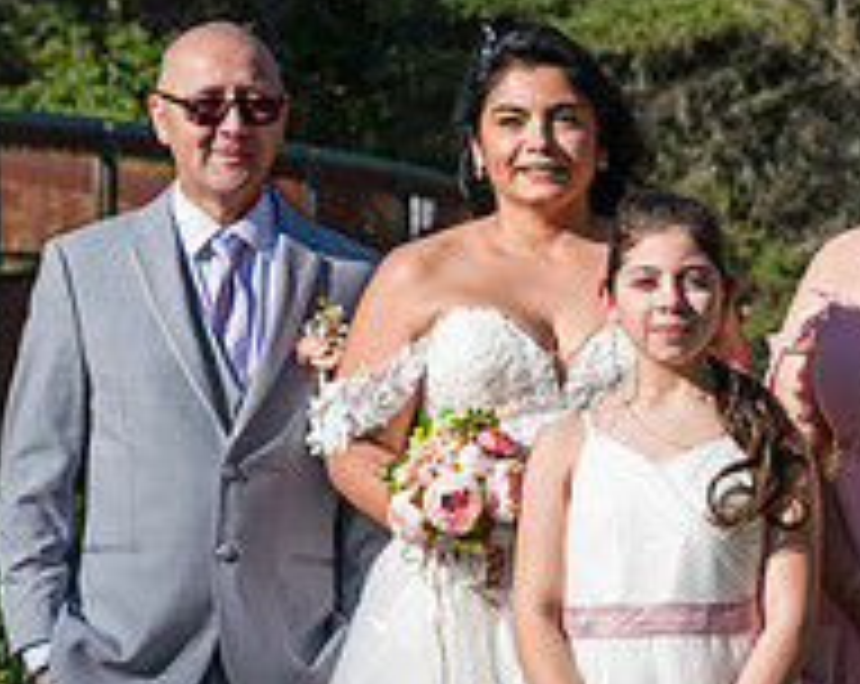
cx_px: 689
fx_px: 5080
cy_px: 560
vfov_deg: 7.7
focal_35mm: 200
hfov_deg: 9.7
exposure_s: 1/1250
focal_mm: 70
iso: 250
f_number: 5.6
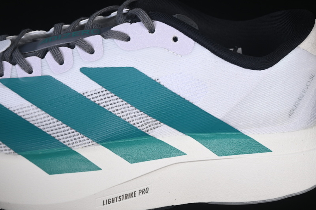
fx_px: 658
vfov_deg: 18.2
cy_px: 105
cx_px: 158
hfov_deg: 27.0
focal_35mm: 75
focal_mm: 50
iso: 160
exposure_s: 1/100
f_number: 7.1
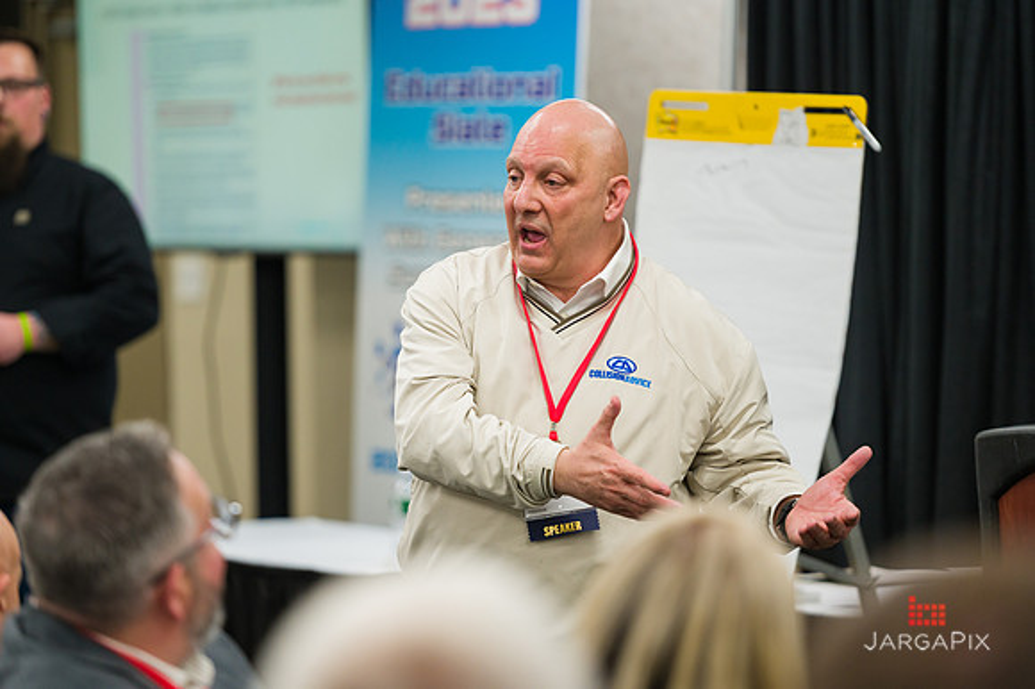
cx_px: 518
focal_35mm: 180
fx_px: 5172
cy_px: 344
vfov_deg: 7.6
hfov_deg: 11.4
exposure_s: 1/500
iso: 1600
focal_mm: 180
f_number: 3.2
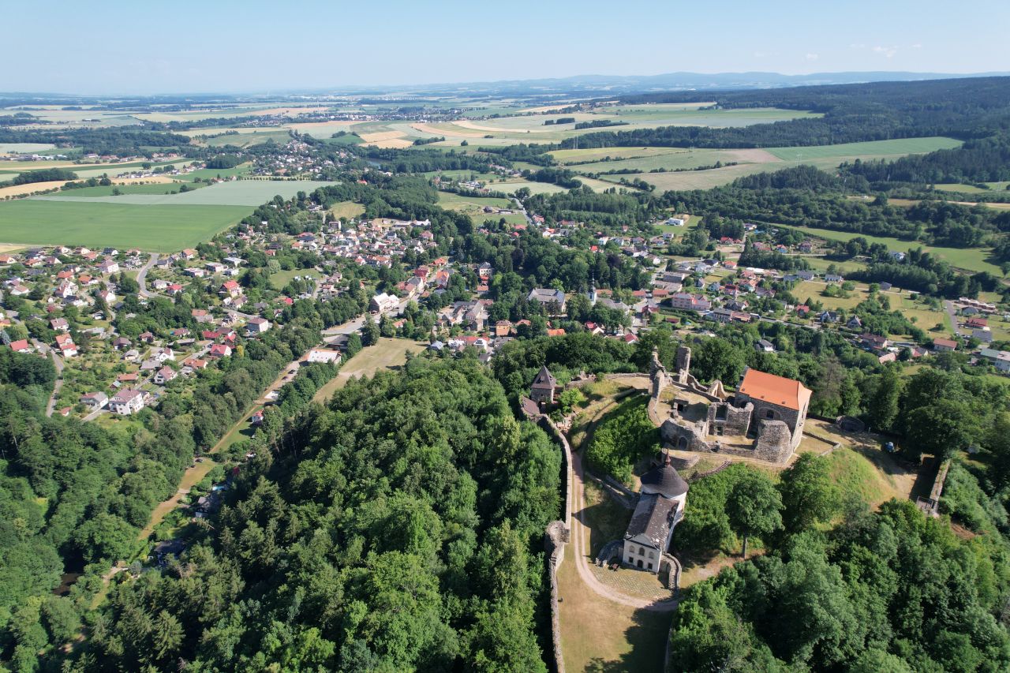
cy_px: 336
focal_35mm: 22
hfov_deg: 78.6
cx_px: 505
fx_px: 617
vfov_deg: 57.2
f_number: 2.8
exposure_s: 1/1250
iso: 120
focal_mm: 8.38
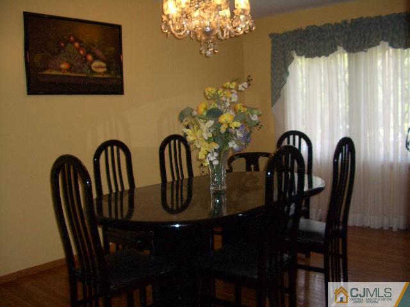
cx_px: 205
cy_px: 154
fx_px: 415
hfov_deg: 52.6
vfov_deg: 40.7
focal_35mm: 35
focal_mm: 5.8
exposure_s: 1/60
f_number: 2.6
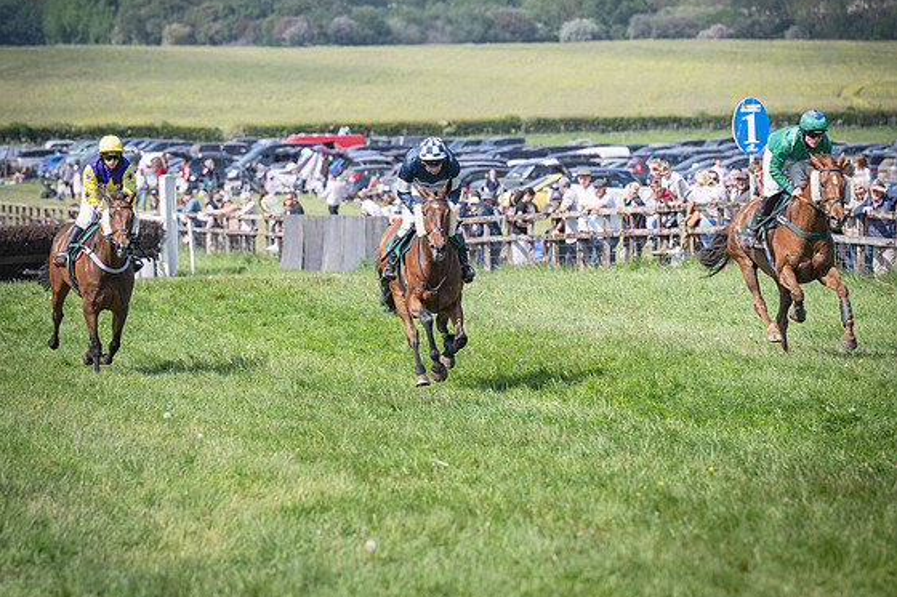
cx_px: 303
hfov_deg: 9.6
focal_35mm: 215
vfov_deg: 6.4
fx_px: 5355
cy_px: 270
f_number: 4
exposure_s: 1/1600
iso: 200
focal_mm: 150
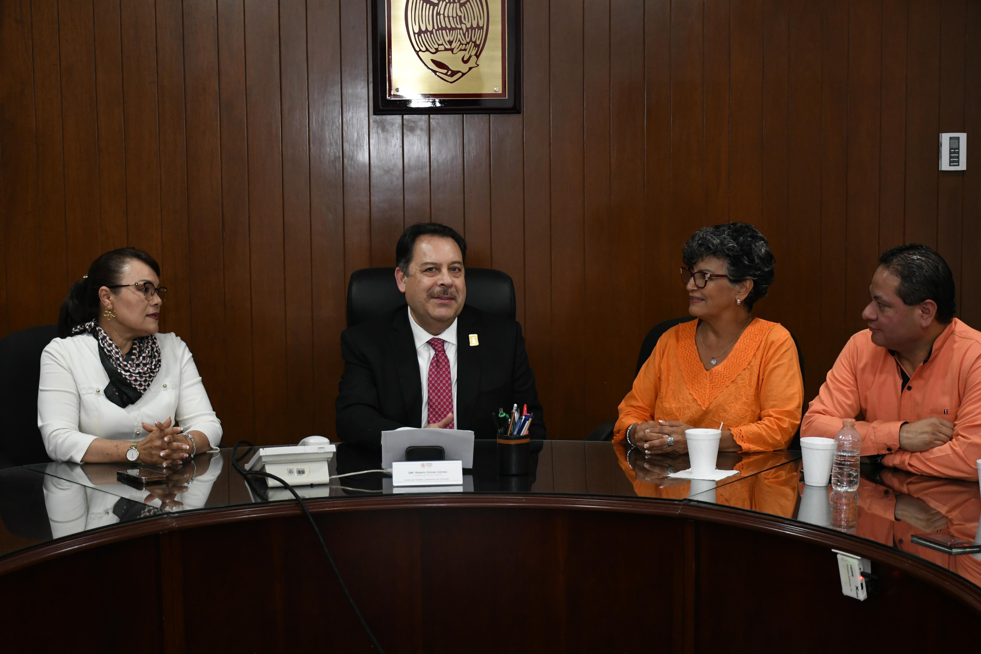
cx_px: 490
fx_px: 1553
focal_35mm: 57
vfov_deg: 23.8
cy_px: 327
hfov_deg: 35.1
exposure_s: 1/125
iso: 2000
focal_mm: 38
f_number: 4.2
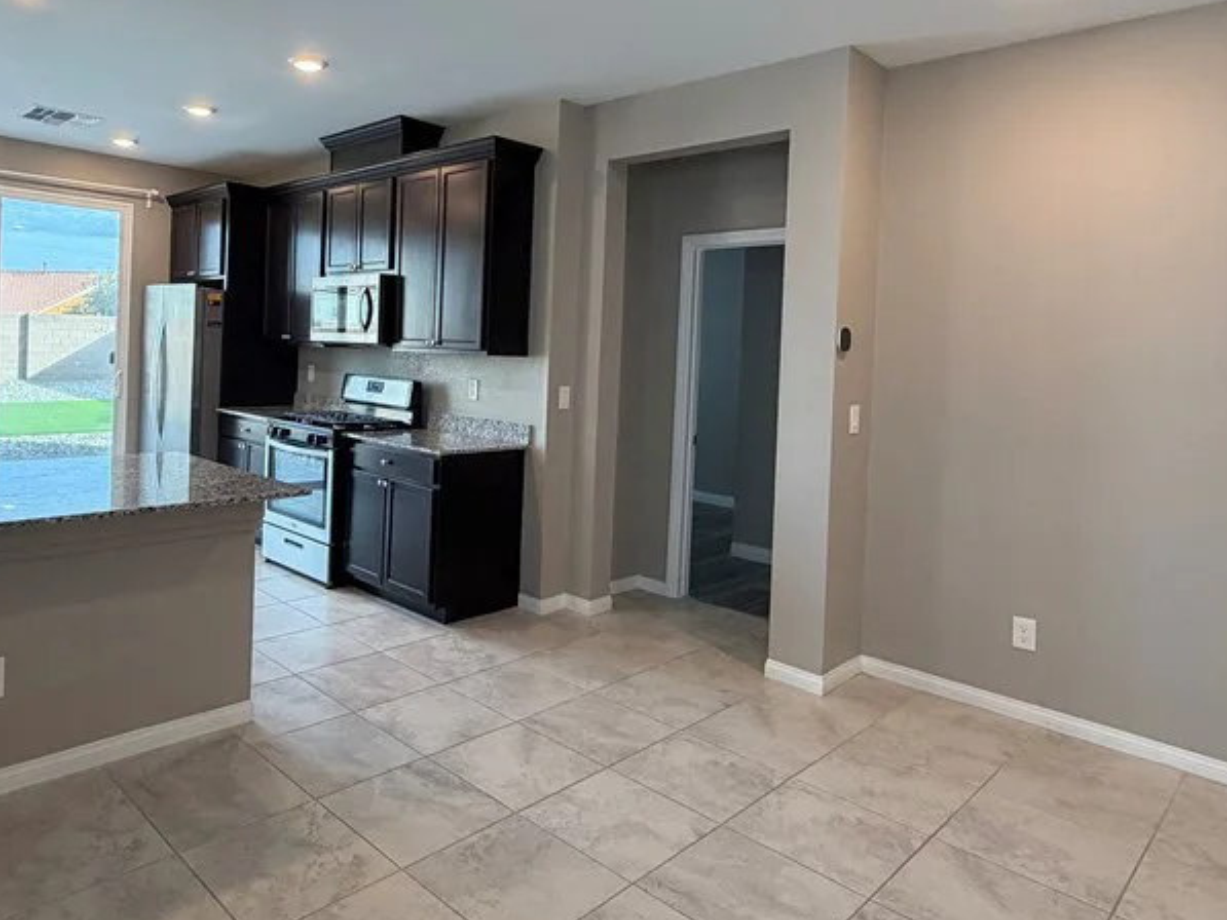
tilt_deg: -1.0
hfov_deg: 70.8
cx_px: 485
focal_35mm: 24
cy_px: 351
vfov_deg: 56.2
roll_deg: -2.1
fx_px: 851
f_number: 2.2
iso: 250
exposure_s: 1/120
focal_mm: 2.22
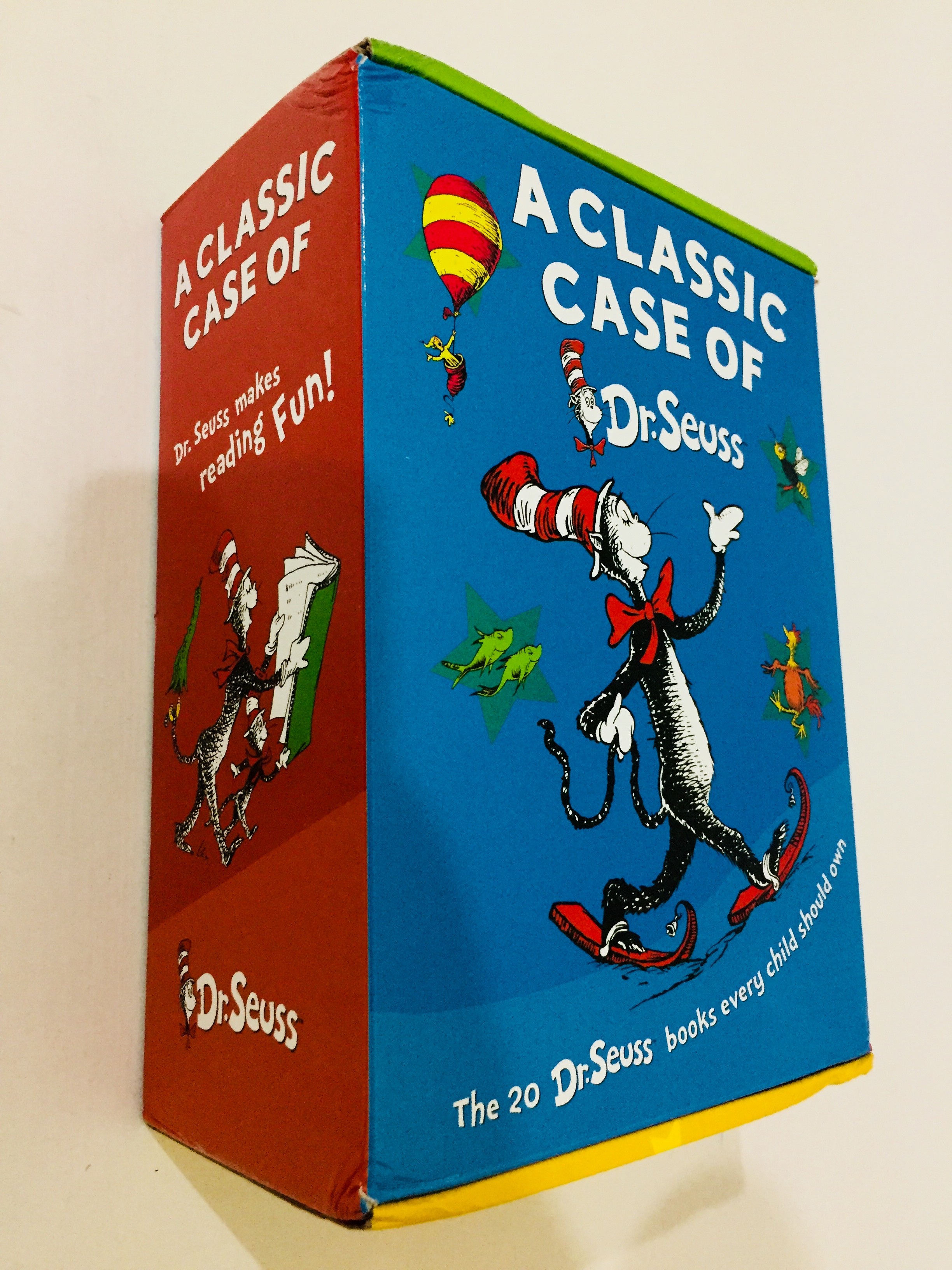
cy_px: 635
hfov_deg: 48.2
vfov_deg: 61.7
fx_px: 1063
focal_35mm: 29
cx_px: 476
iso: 250
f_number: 2.2
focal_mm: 4.15
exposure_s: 1/20
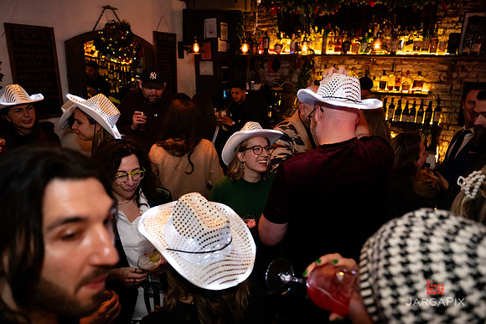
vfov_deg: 52.0
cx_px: 243
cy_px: 162
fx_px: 333
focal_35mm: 25
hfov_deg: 72.3
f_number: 3.2
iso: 3200
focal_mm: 24
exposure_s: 1/125
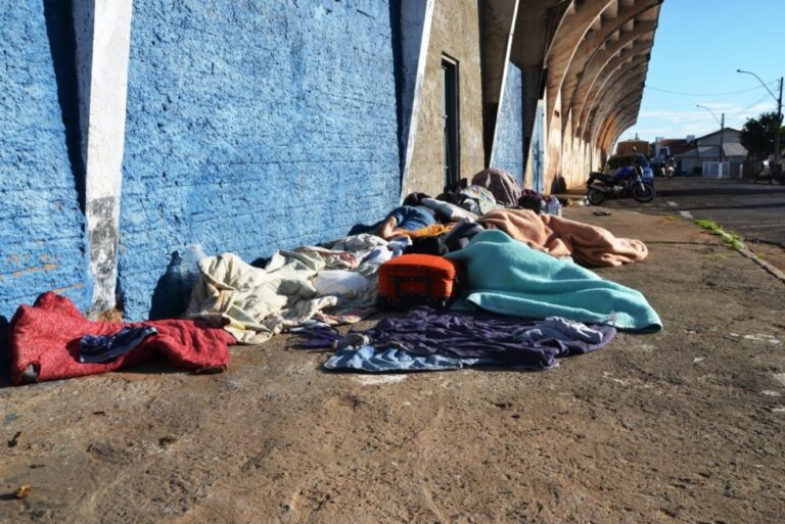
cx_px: 392
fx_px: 589
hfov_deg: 67.4
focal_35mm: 27
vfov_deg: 48.0
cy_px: 262
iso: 100
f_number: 8
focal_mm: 18
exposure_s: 1/250
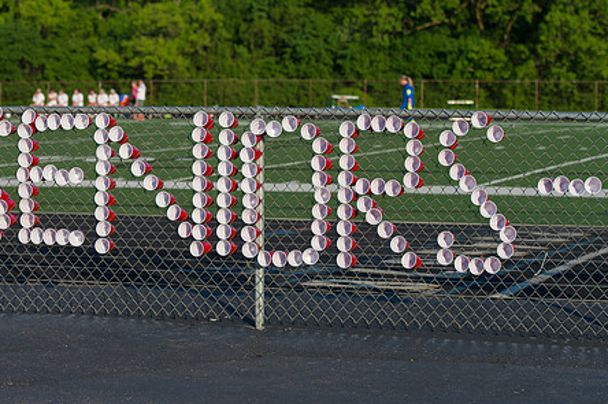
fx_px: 2041
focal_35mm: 121
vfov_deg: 11.3
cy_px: 190
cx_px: 227
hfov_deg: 16.9
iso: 250
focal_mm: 86
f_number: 4.5
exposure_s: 1/1250
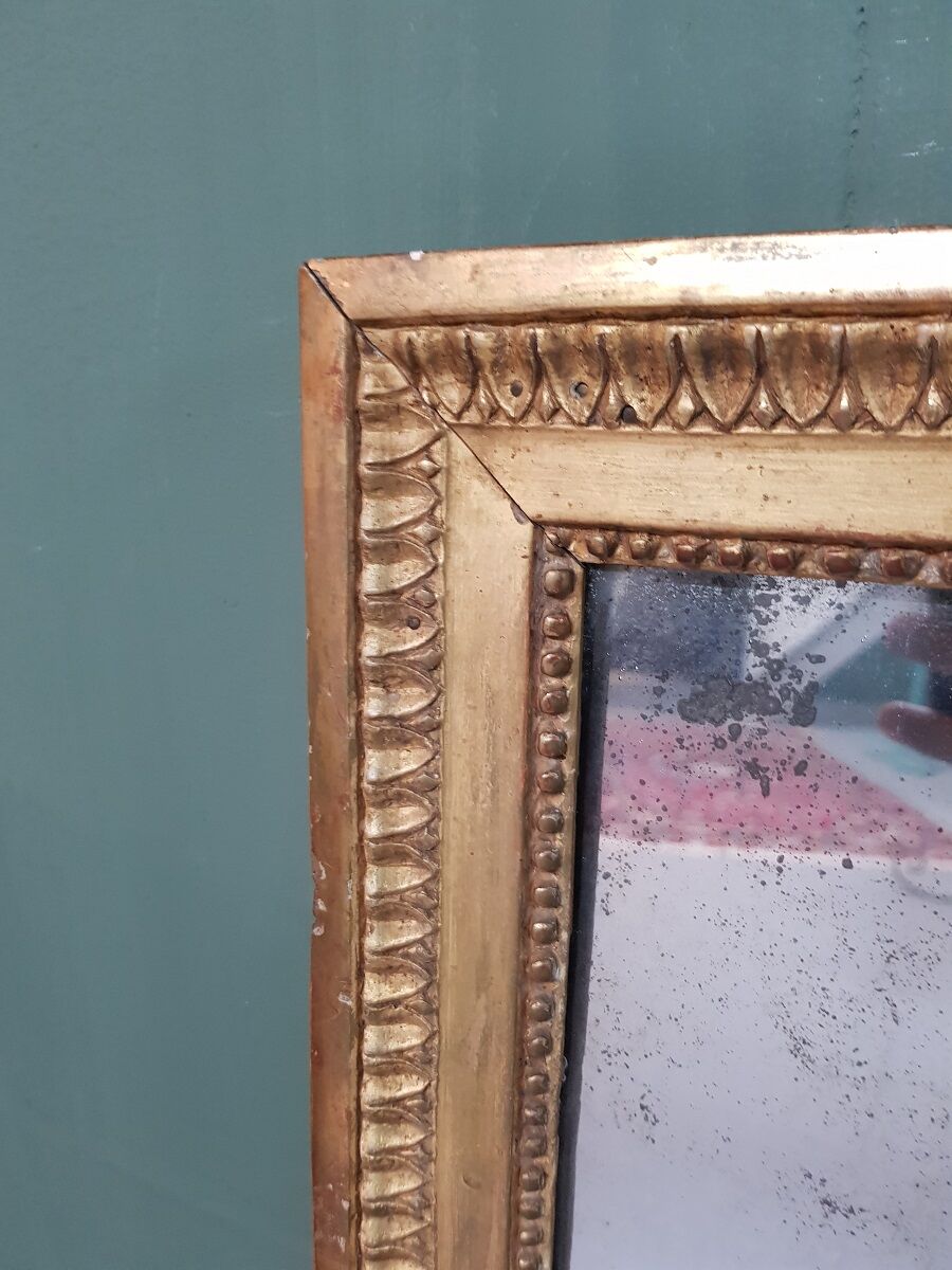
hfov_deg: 53.1
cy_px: 635
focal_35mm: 26
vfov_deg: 67.3
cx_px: 476
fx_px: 953
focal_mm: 4.2
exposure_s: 1/11
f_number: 1.7
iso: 250
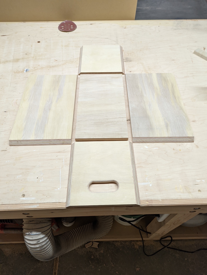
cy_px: 138
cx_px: 104
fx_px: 191
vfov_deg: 71.5
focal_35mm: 24
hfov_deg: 56.9
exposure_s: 1/40
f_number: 1.85
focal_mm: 6.81
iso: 109
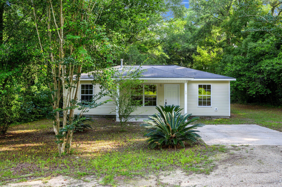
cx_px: 141
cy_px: 94
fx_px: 235
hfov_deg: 62.0
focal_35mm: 30
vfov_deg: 43.5
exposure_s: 1/40
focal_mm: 30
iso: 160
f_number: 9
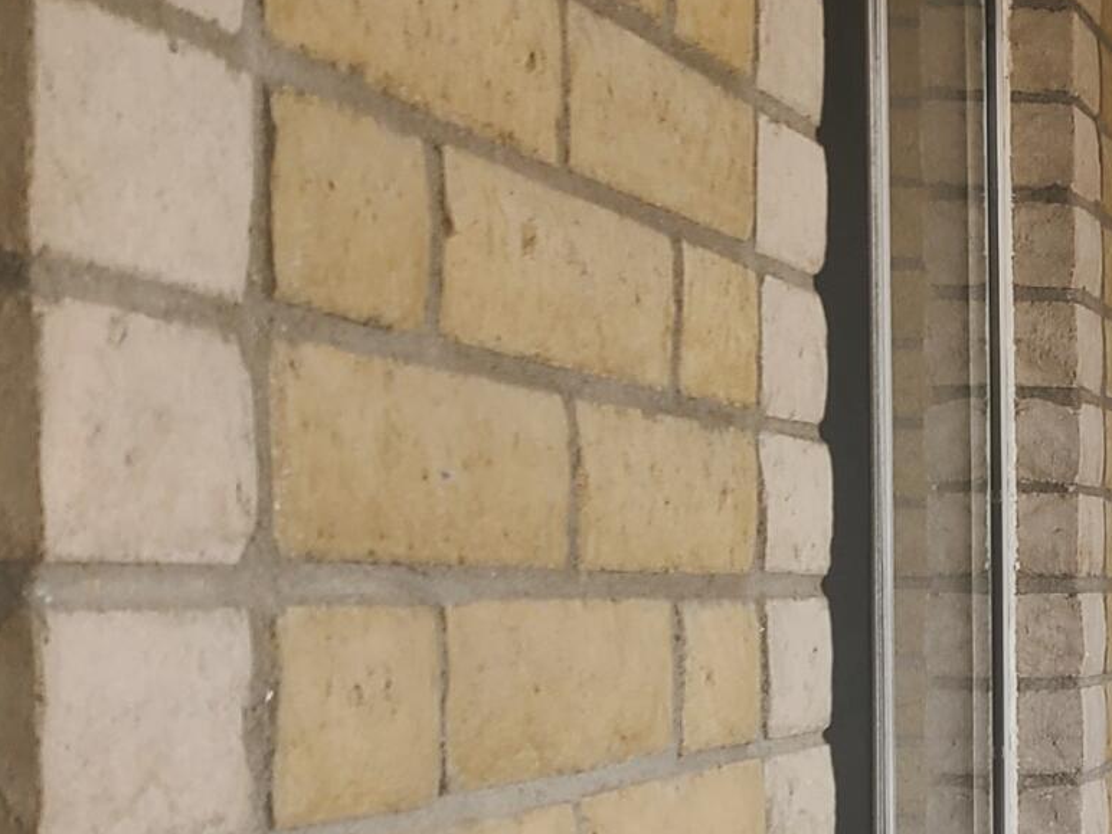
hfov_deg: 16.1
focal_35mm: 101
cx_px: 2063
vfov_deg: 14.6
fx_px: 3245
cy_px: 681
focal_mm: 5.4
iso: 40
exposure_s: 1/119
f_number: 1.8
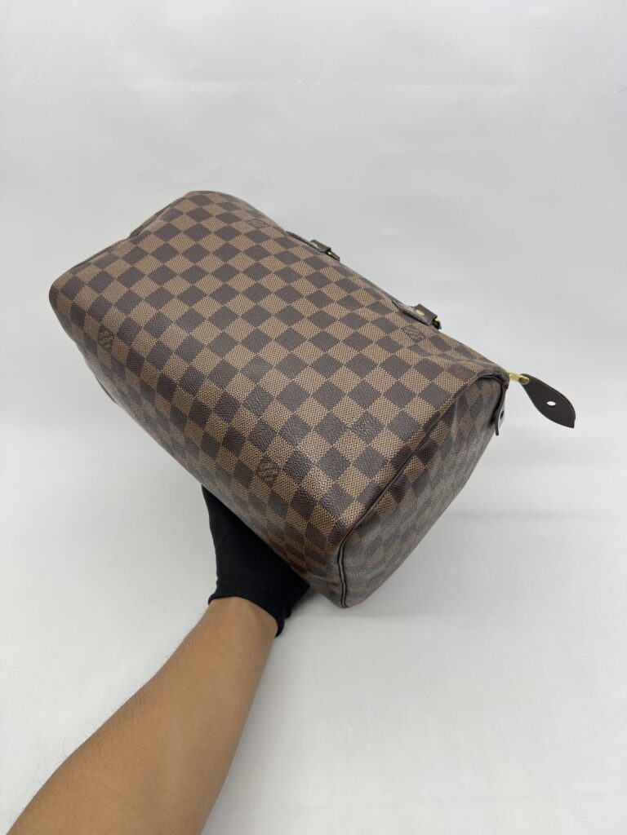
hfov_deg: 53.1
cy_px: 418
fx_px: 628
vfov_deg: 67.3
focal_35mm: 26
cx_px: 314
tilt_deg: -35.2
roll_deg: +3.7
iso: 40
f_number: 1.5
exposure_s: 1/100
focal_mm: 5.7
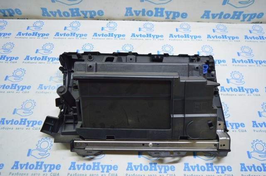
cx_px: 133
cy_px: 88
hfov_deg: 67.4
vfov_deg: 47.8
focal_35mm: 27
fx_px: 199
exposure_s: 1/50
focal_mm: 18
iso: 400
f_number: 3.5
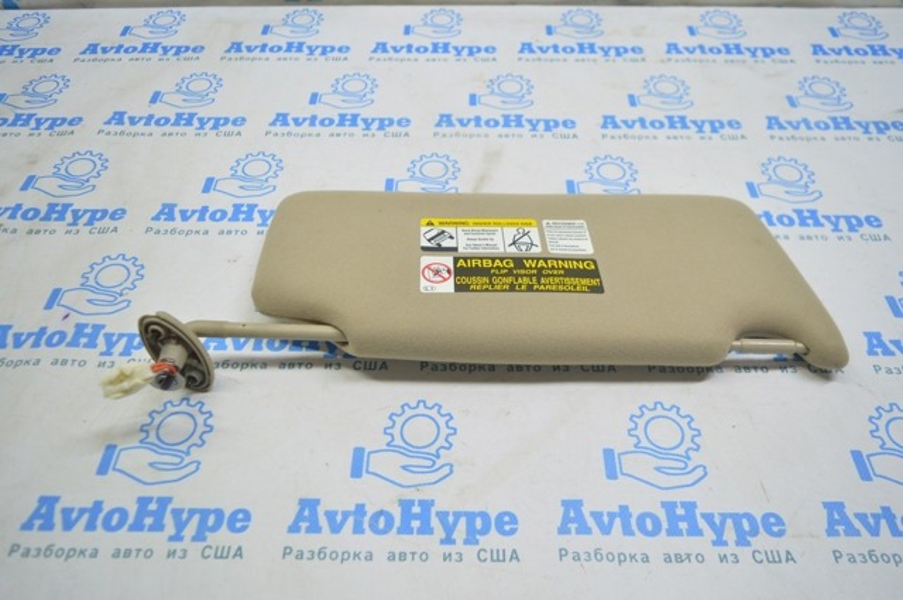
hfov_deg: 67.4
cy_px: 300
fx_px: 676
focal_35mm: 27
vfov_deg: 47.8
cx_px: 452
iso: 400
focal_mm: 18
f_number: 3.5
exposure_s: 1/50
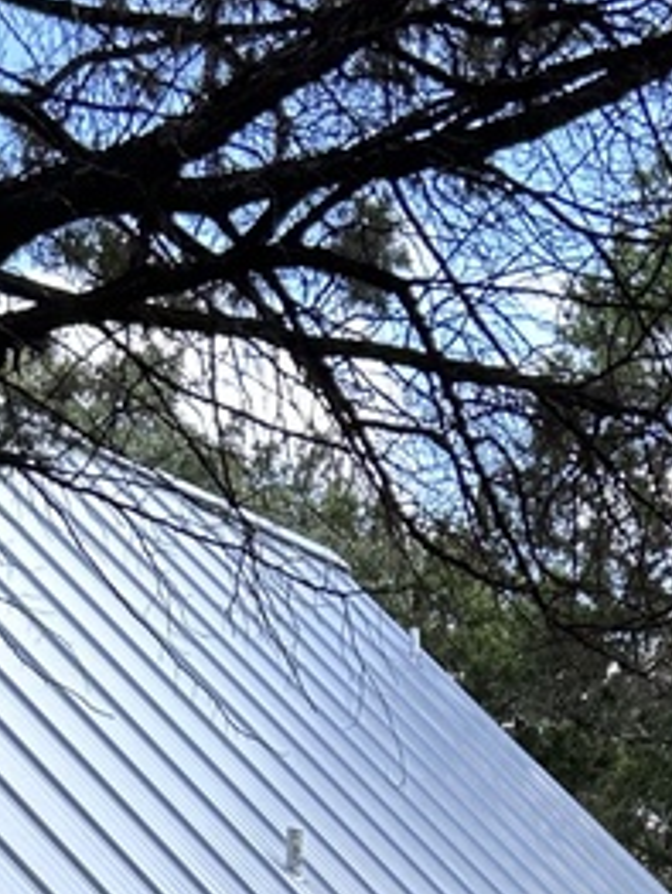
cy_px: 1570
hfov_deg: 13.8
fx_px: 2765
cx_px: 467
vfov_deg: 15.8
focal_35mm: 107
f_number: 1.5
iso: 50
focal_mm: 5.7
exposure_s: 1/330
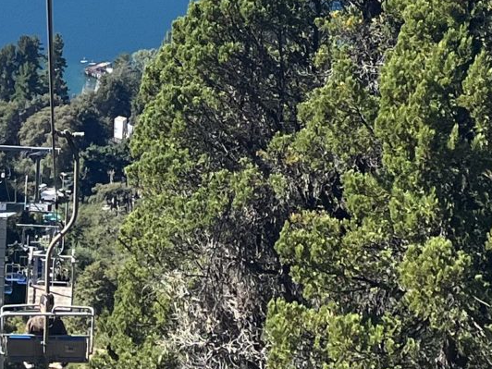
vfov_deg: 10.6
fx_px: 1777
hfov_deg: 15.6
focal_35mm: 125
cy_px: -419
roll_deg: -2.5
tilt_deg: -5.6
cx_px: 41
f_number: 1.6
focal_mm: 5.1
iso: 50
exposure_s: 1/3135
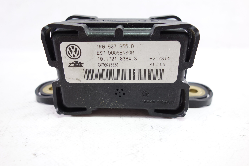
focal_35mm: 28
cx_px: 124
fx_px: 194
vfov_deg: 46.4
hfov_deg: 65.5
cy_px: 83
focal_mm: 10.4
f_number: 3.5
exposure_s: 1/13
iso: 125
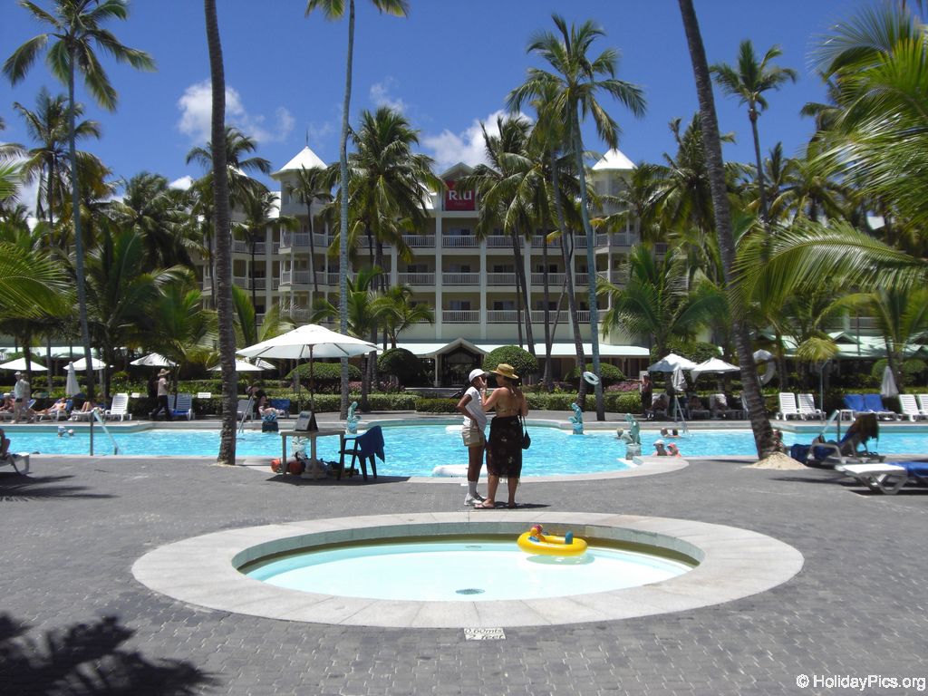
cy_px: 348
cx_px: 464
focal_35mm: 38
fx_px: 1019
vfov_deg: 37.7
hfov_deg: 49.0
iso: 64
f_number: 8
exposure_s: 1/200
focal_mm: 6.2
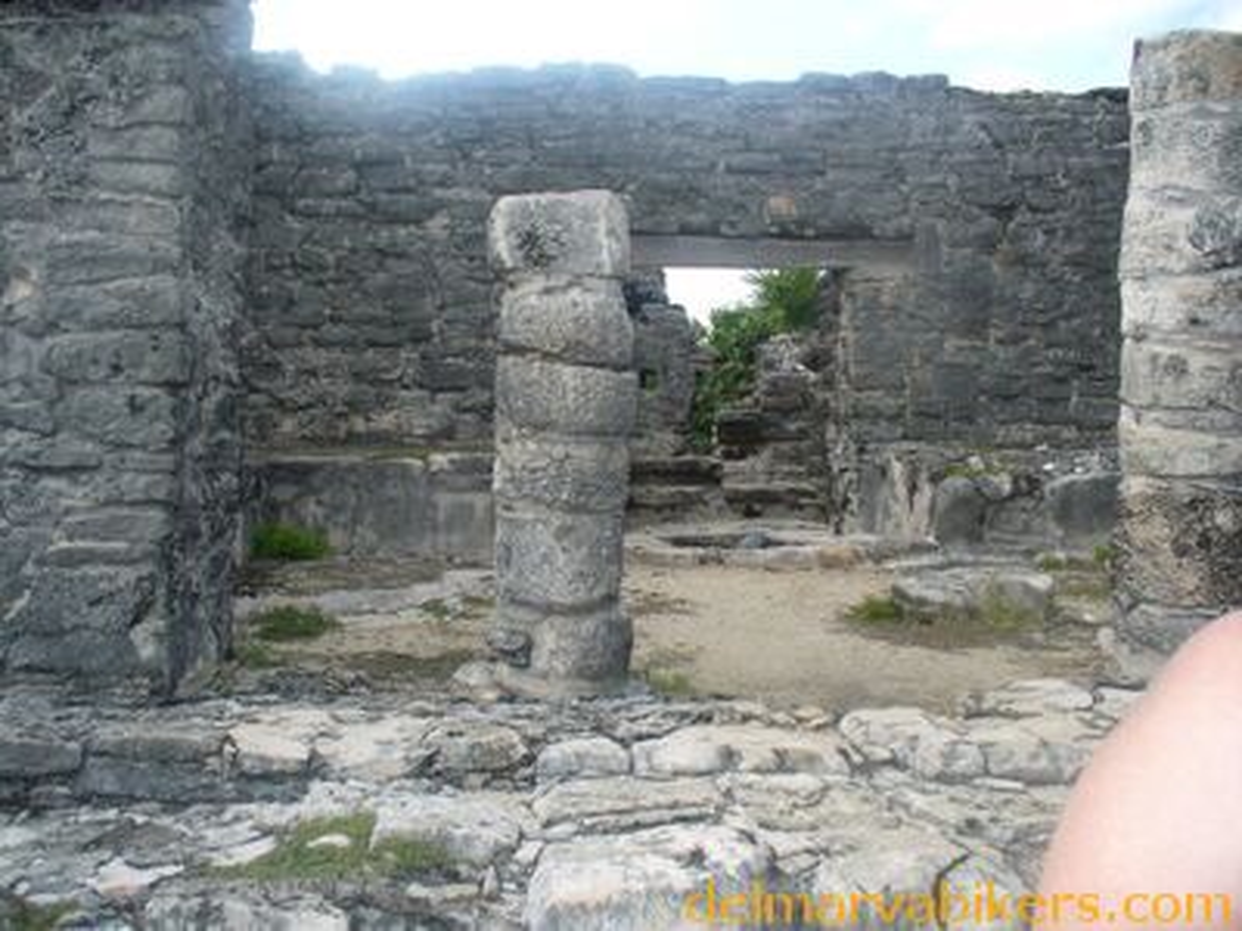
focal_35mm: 37
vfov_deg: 38.7
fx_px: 1328
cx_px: 621
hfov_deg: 50.1
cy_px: 466
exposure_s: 1/500
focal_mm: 6.1
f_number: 2.8
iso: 80
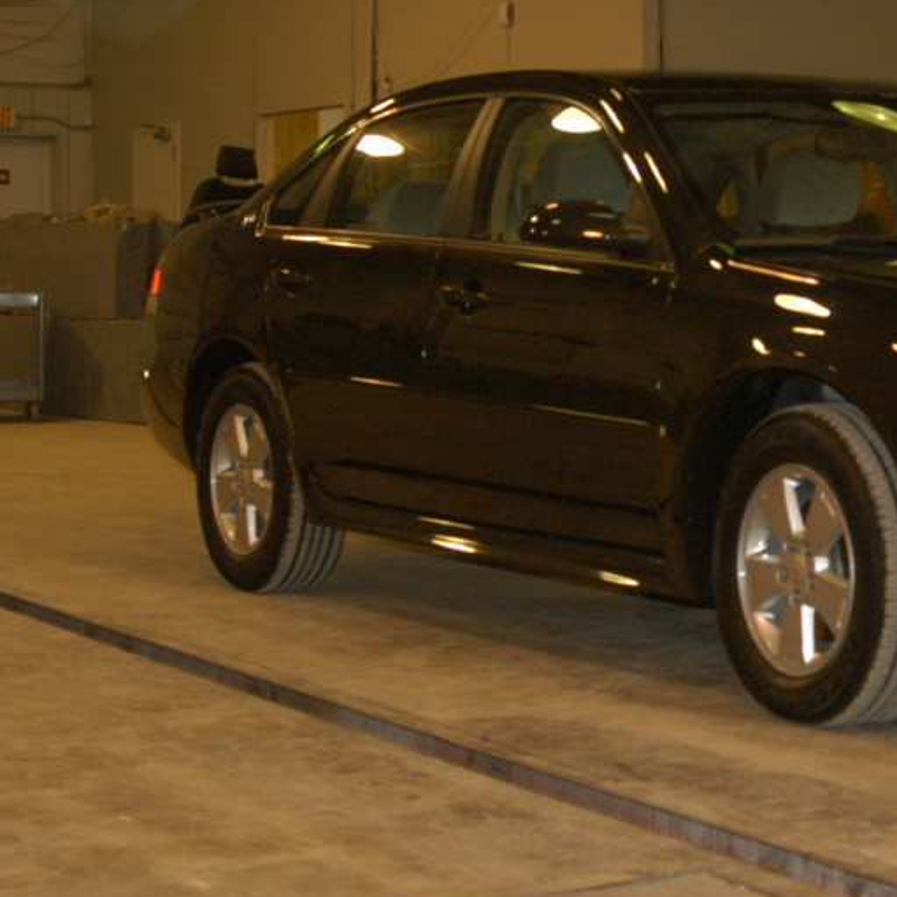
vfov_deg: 19.3
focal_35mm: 90
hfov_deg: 18.9
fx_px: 2639
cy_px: 421
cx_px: 857
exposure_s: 1/60
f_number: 4.5
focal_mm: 24
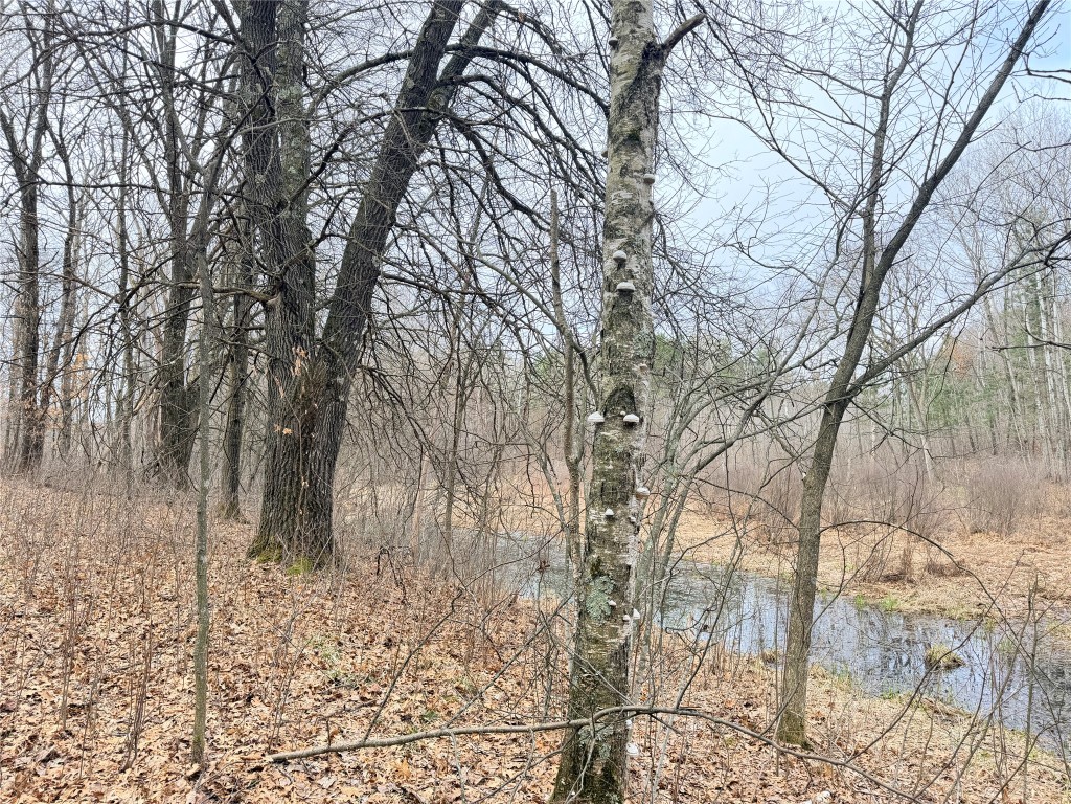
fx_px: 743
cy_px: 402
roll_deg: +0.6
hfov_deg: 71.6
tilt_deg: +5.4
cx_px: 536
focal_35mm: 24
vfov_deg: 56.8
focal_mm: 6.76
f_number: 1.78
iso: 100
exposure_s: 1/575
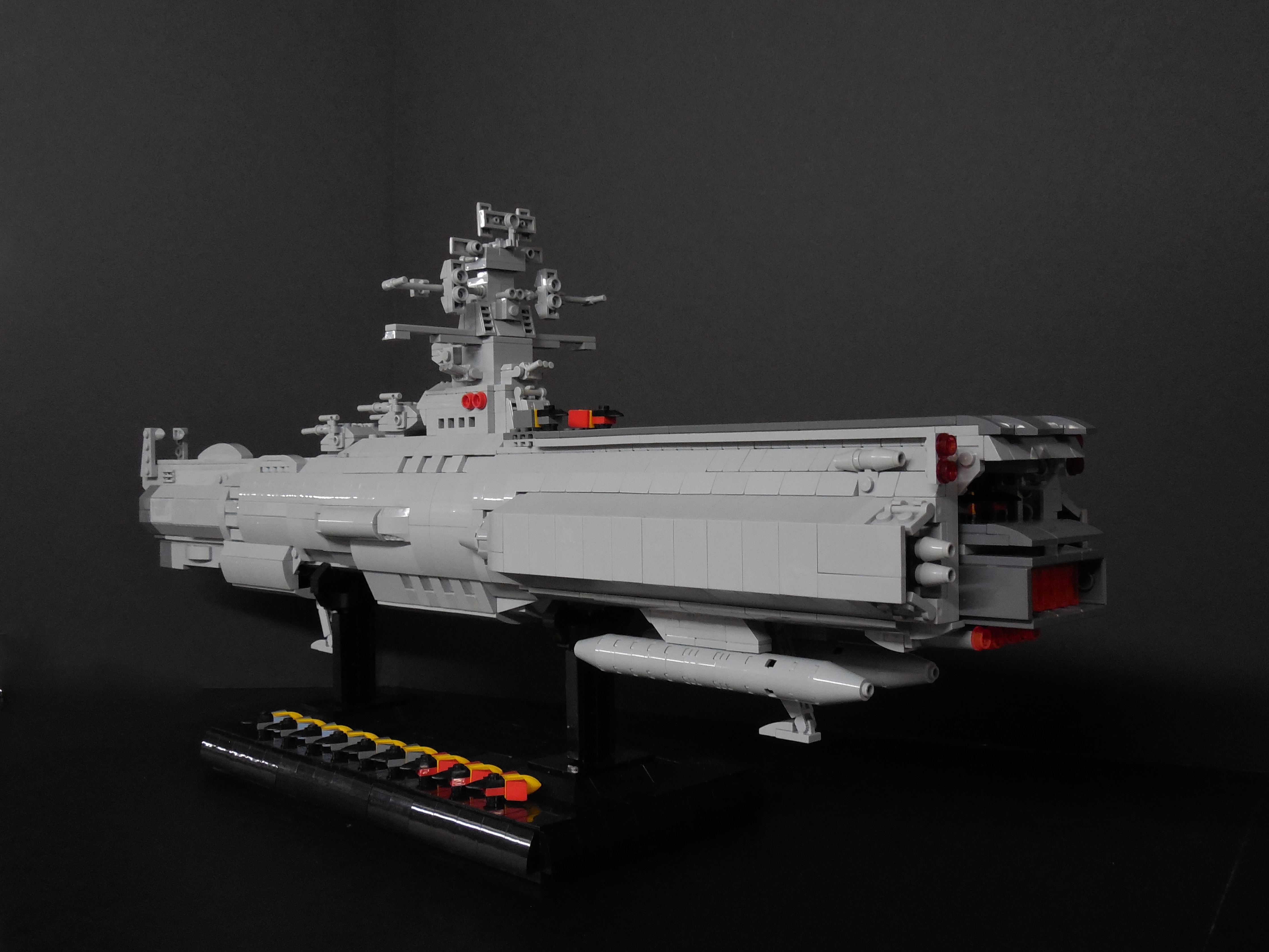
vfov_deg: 39.7
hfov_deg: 51.3
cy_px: 469
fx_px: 1320
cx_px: 650
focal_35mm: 36
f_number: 3.7
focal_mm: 6.3
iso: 400
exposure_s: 1/20
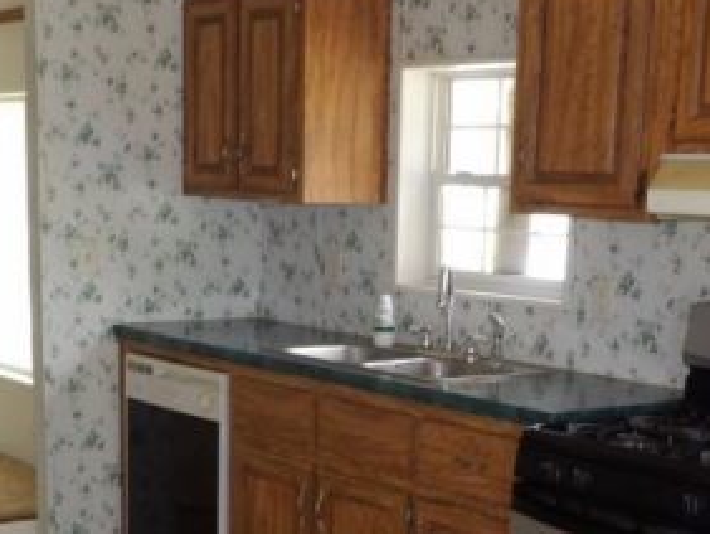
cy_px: 567
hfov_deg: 28.5
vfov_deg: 20.7
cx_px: 315
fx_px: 1396
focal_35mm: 68
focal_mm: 4.3
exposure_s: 1/33
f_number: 3.2
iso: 200
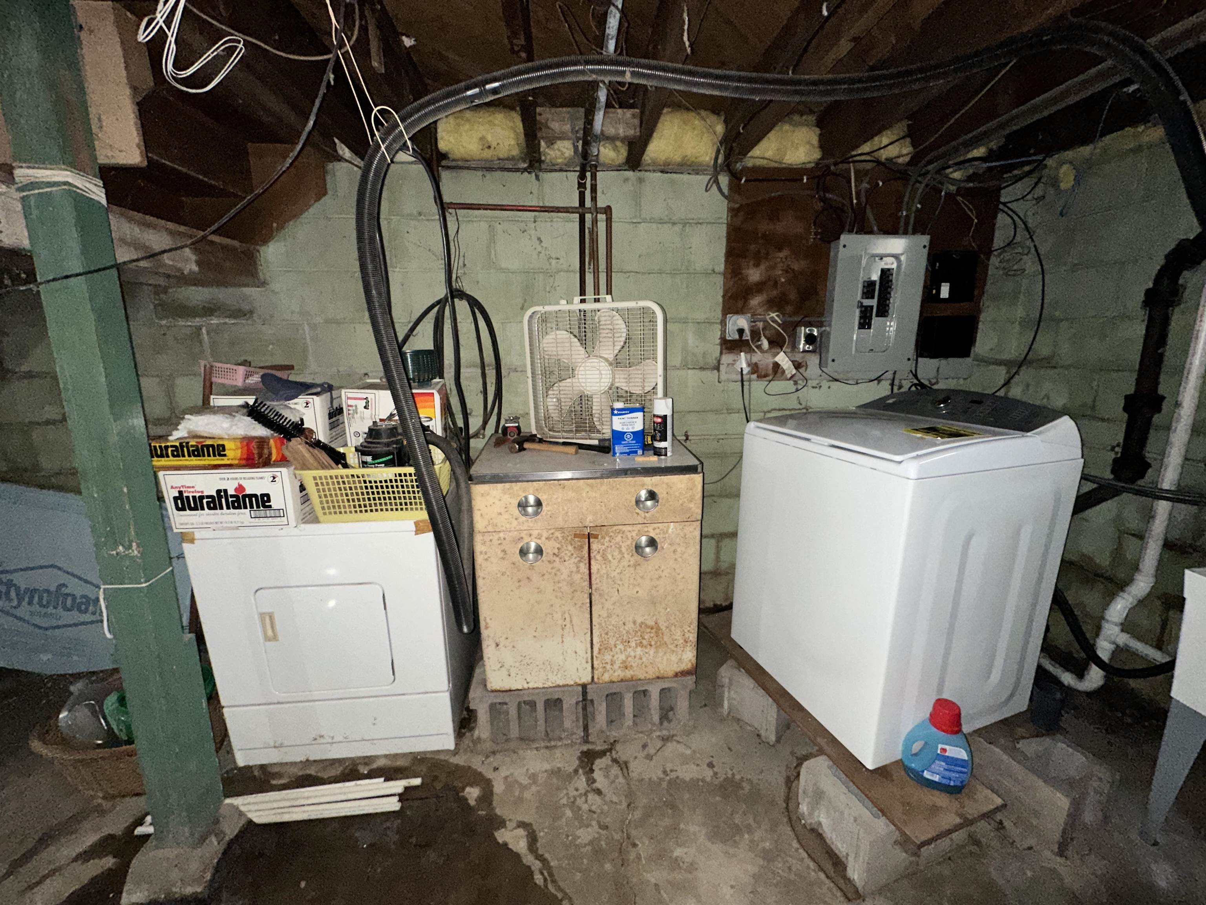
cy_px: 452
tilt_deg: -11.7
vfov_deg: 85.7
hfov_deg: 102.1
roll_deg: +0.2
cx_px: 603
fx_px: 488
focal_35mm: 14
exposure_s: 1/30
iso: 250
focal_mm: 2.22
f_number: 2.2
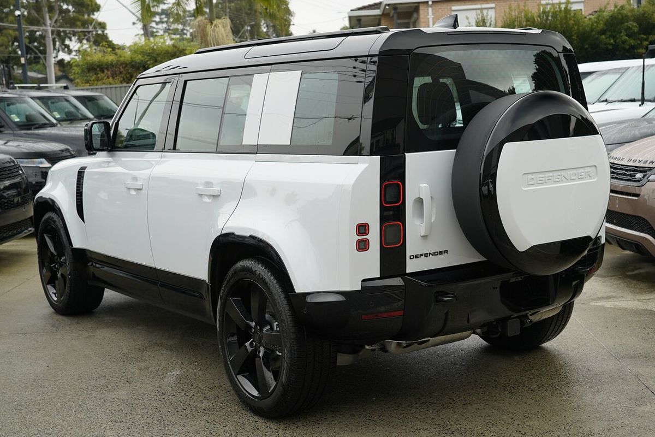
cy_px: 218
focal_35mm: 44
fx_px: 800
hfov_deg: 44.5
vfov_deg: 30.5
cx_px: 328
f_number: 5.6
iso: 1000
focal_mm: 44
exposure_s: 1/500
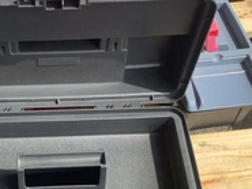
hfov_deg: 28.0
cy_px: 133
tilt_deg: -56.5
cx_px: 30
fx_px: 488
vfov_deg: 21.8
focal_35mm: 67
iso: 25
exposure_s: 1/345
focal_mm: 3.3
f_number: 2.4
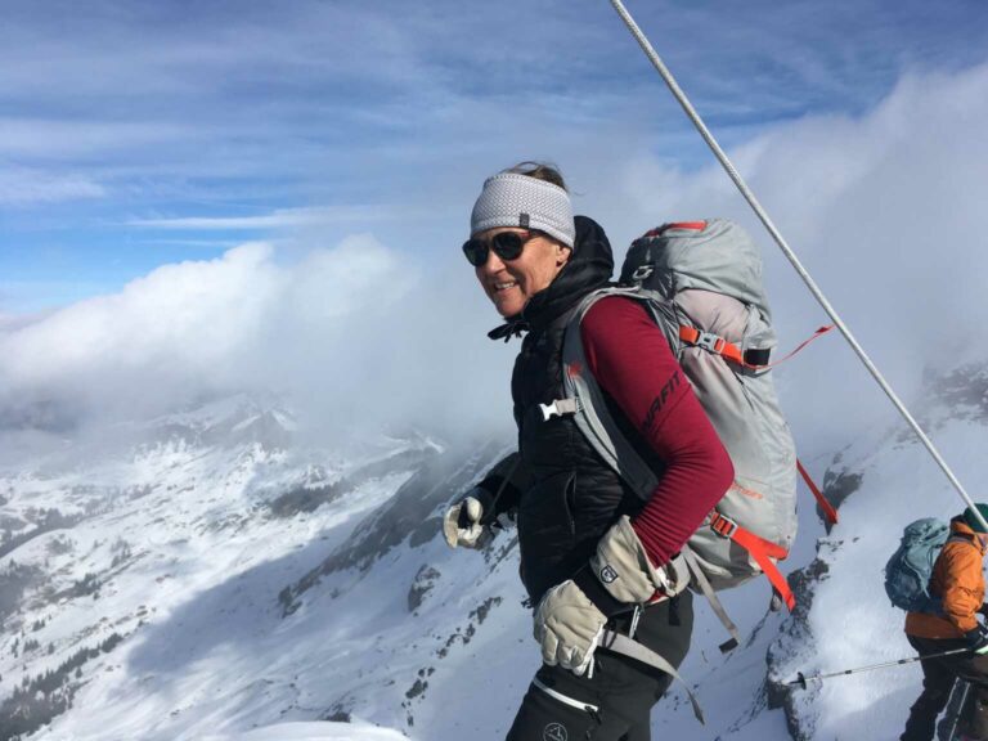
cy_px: 370
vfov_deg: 48.2
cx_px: 494
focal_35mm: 29
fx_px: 828
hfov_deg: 61.7
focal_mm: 4.15
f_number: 2.2
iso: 25
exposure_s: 1/4049
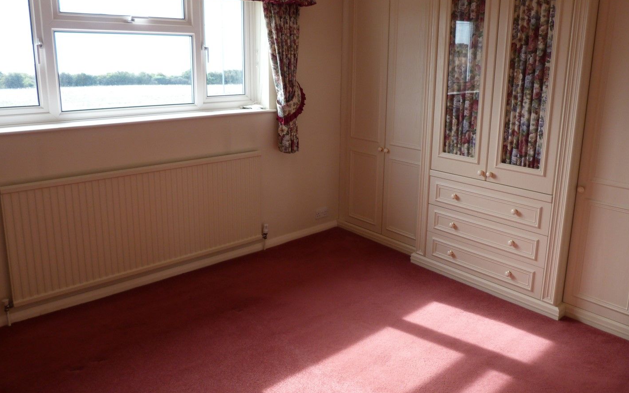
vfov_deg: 45.8
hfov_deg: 68.4
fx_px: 463
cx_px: 312
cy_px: 157
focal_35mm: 27
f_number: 2.8
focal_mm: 4.5
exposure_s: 1/60
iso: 80
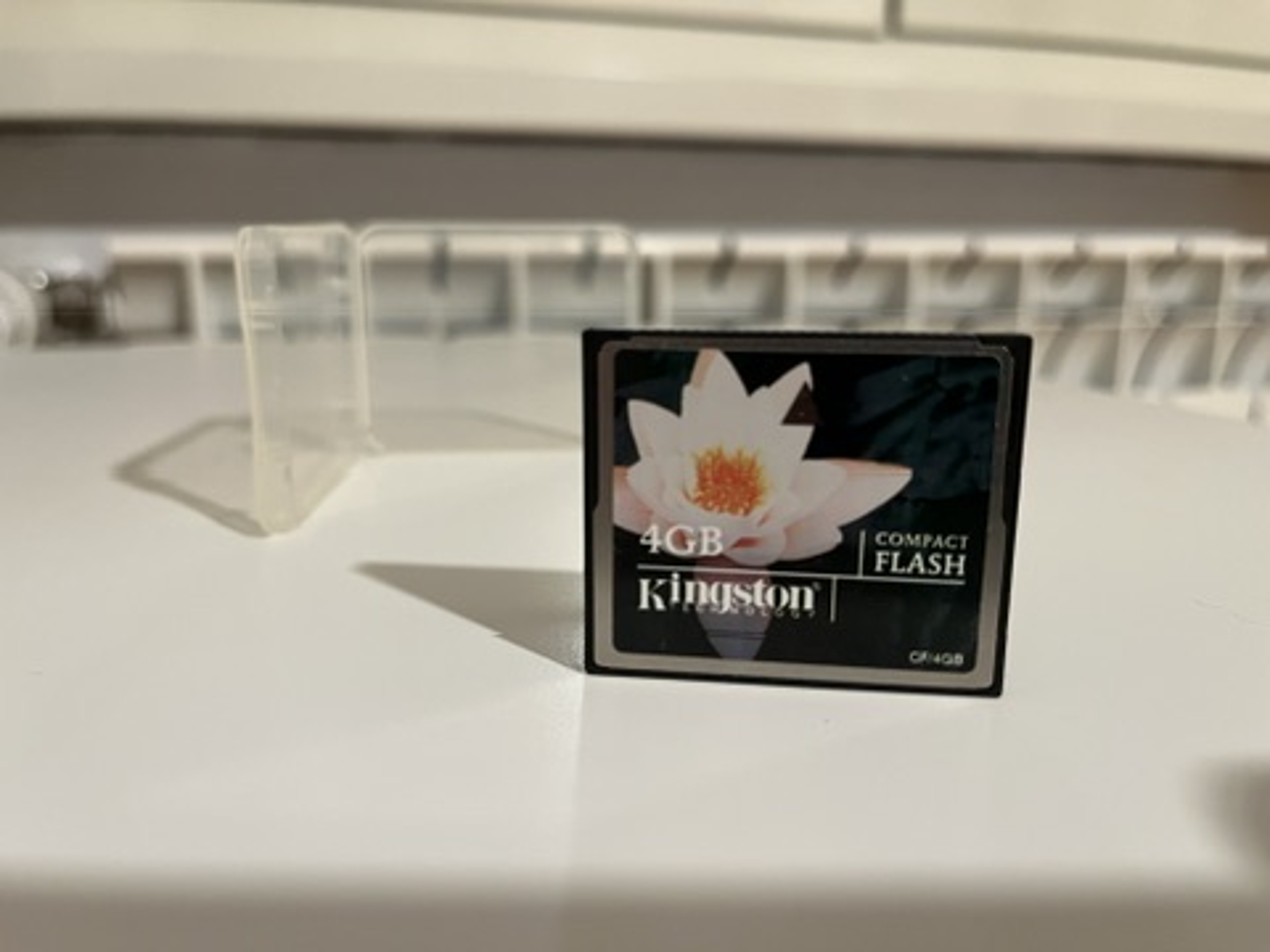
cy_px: 476
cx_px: 635
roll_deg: -0.1
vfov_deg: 53.1
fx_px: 954
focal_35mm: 26
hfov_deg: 67.3
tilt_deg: -14.2
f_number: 1.6
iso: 320
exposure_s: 1/50
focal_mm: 5.1
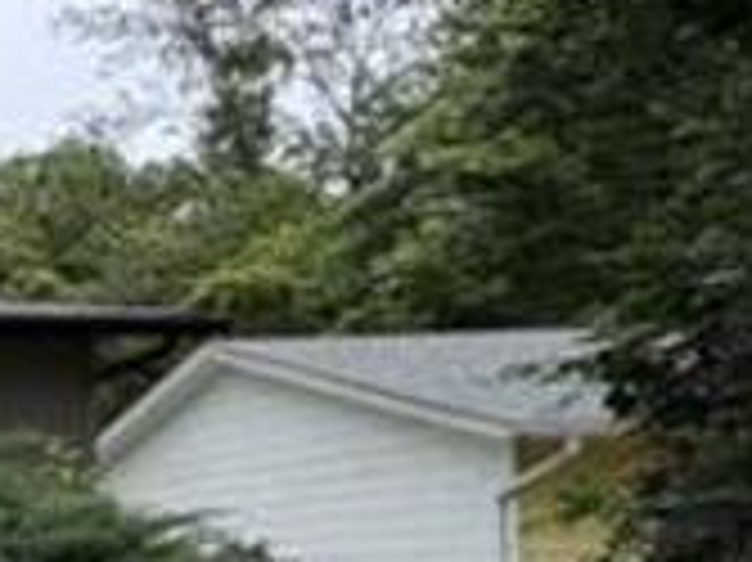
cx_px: -1027
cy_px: 562
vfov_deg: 21.2
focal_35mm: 67
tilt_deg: +1.1
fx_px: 1454
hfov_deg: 15.5
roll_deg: +0.1
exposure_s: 1/770
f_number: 2.2
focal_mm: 2.22
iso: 32
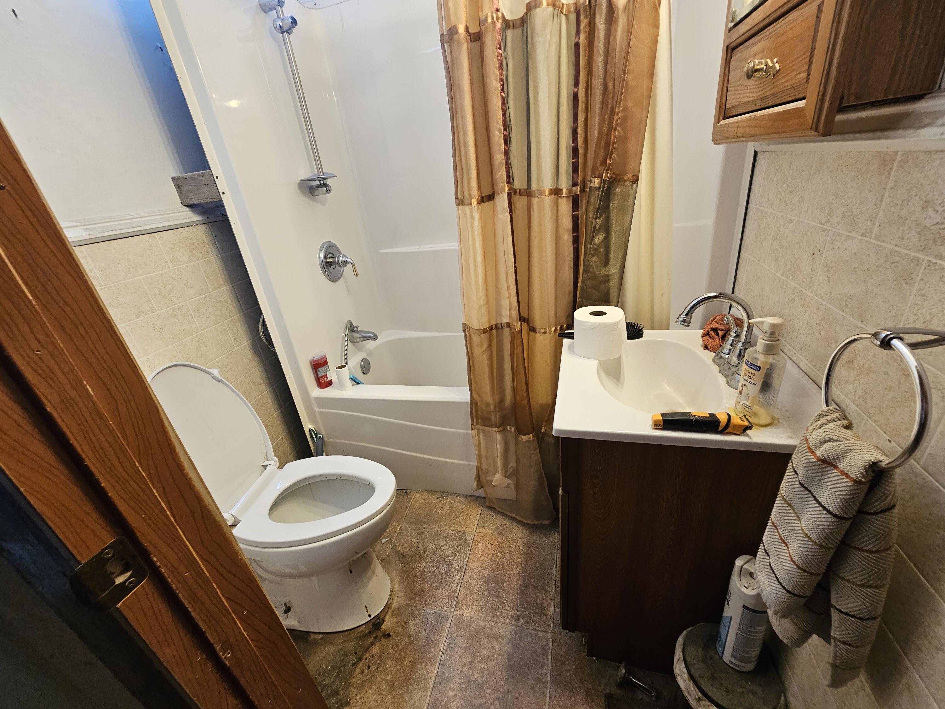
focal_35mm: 13
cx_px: 472
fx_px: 355
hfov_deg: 106.2
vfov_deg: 89.9
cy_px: 354
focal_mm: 2.2
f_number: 2.2
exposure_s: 1/60
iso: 200
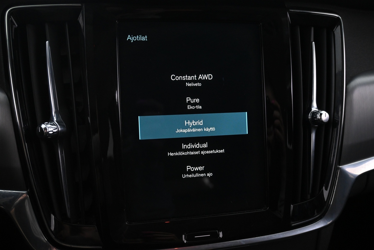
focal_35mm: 32
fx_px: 327
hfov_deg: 59.5
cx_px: 187
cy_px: 125
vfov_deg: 41.7
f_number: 4
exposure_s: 1/30
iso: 2500
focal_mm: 21
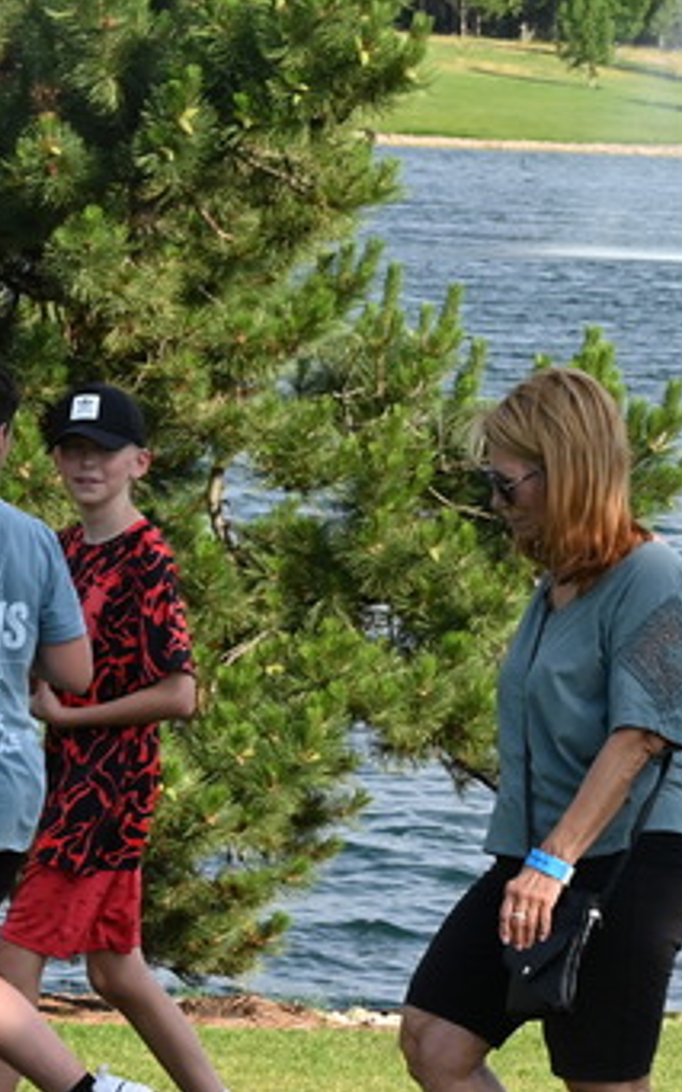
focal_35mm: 214
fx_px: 6367
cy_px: 536
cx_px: 596
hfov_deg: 6.1
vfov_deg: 9.8
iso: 800
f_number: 13
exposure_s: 1/640
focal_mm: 70
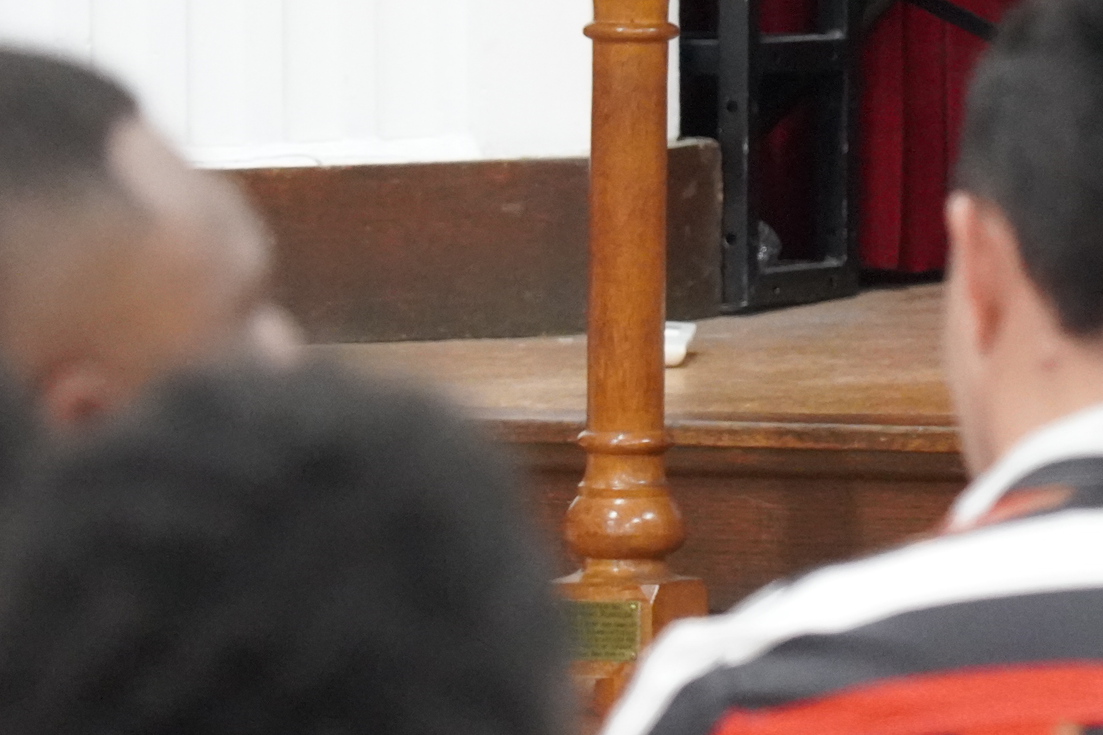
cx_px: 1286
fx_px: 22219
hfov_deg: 2.8
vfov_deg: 1.9
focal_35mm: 725
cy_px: 8
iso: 6400
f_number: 6.3
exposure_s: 1/40
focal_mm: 201
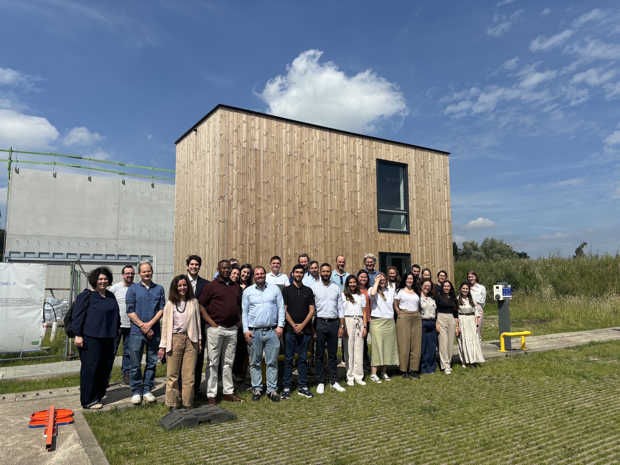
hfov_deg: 67.3
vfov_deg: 53.1
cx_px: 310
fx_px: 466
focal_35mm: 26
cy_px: 232
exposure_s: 1/5076
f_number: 1.6
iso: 50
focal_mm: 5.96
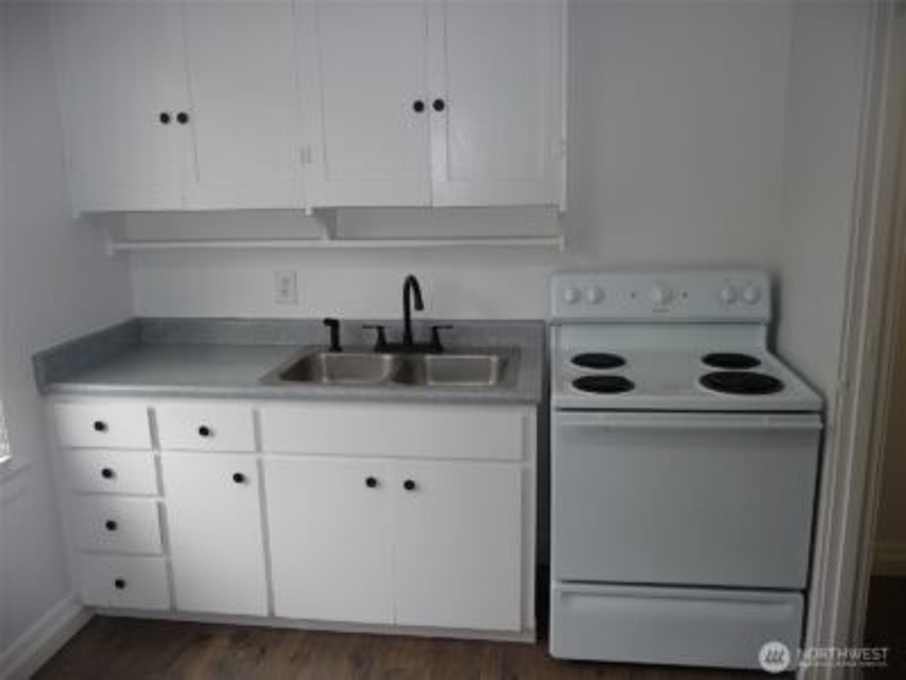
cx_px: 453
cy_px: 340
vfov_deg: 49.7
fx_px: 733
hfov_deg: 63.4
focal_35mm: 28
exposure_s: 1/30
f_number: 3.3
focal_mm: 4.7
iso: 100
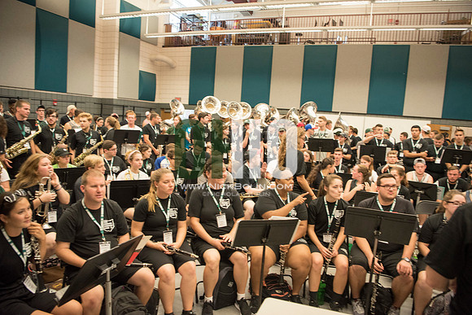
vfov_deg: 53.2
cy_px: 158
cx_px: 236
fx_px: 315
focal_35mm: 24
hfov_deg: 73.7
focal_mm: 24
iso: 2500
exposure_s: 1/200
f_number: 3.2
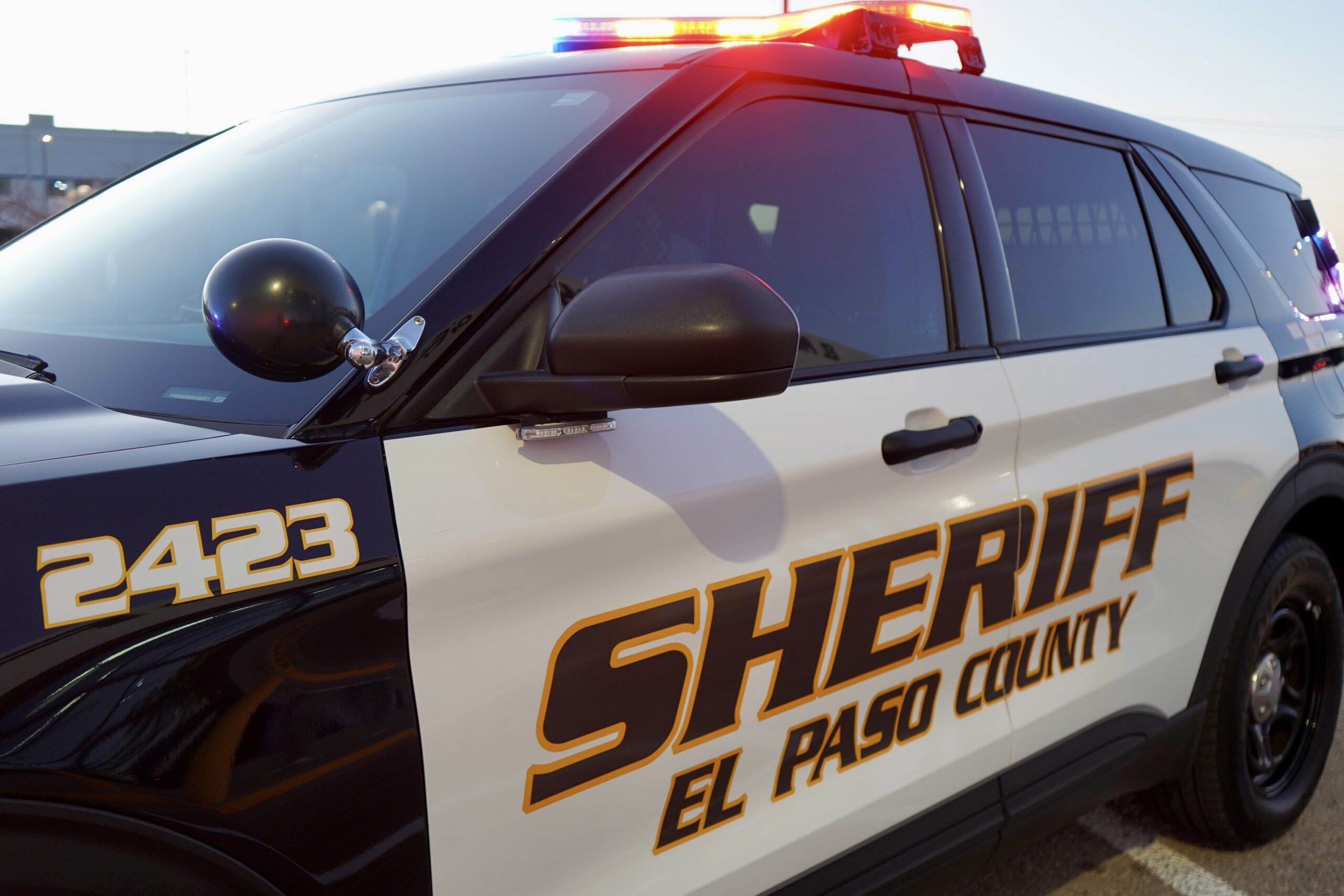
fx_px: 1120
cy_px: 448
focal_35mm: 30
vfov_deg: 43.6
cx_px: 672
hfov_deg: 61.9
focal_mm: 30
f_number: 3.5
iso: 320
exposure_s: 1/30
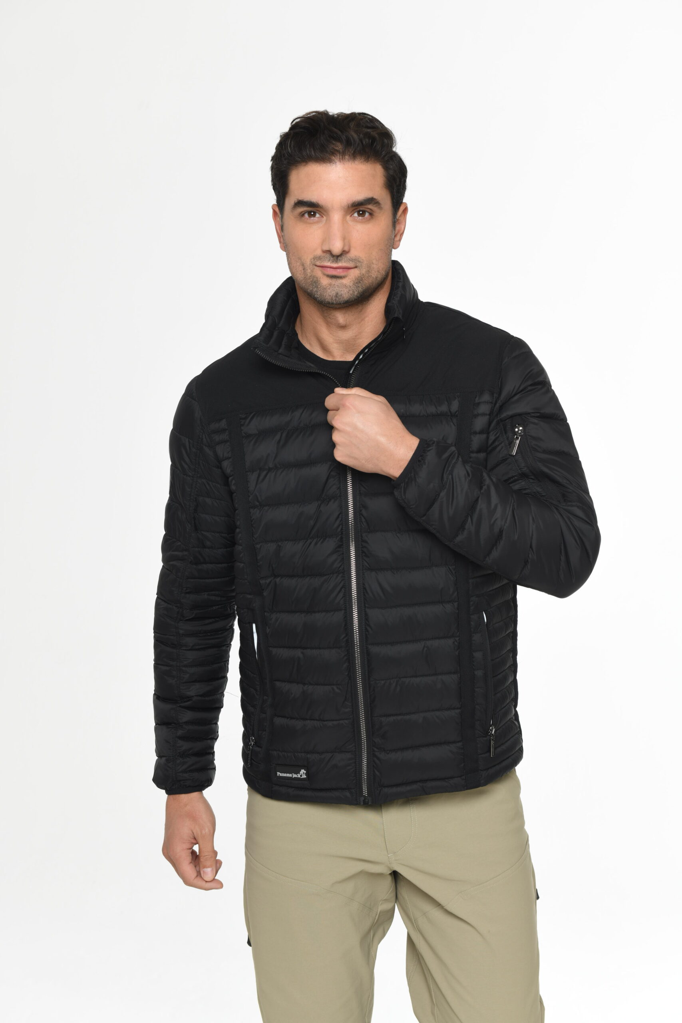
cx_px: 341
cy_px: 512
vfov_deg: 32.4
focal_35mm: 62
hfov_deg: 21.9
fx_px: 1761
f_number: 9
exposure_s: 1/125
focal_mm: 62
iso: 100
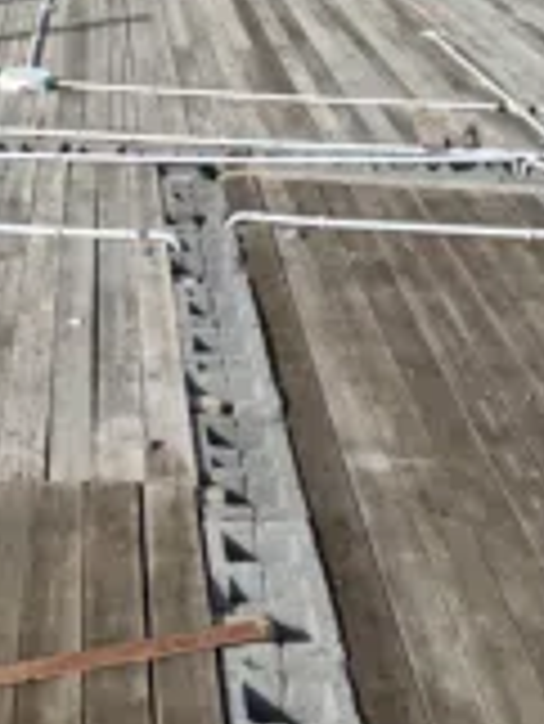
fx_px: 1402
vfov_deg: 27.9
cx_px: 189
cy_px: 76
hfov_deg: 21.9
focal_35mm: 67
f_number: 1.8
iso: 100
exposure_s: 1/749
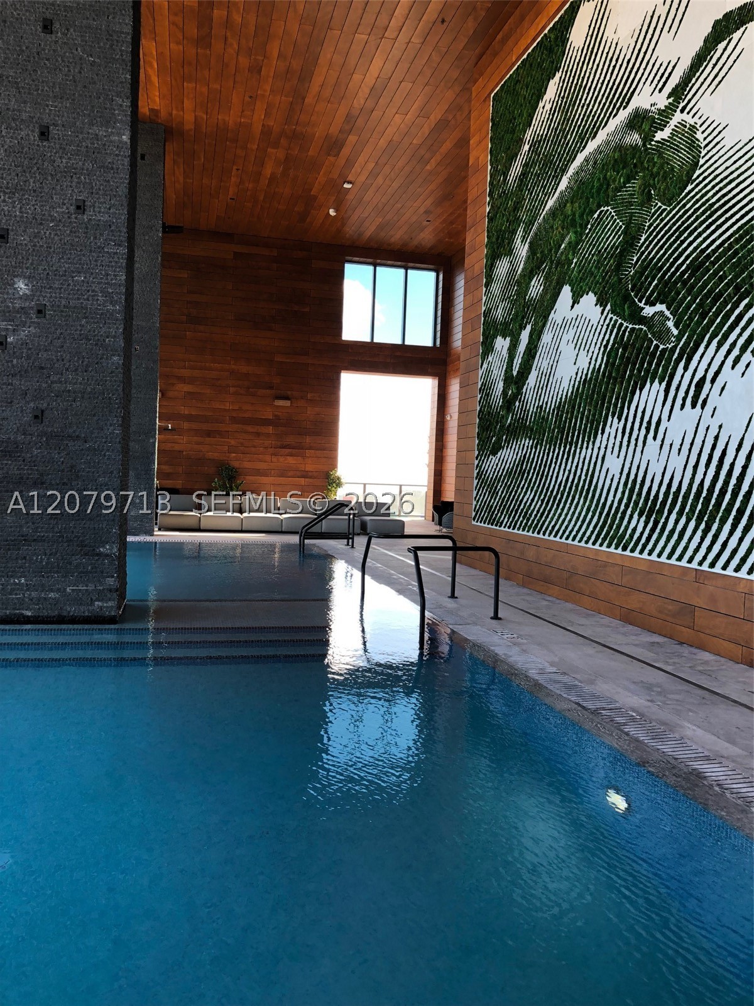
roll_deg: -2.0
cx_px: 377
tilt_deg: -2.2
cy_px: 503
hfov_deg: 48.2
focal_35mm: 29
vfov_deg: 61.7
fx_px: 842
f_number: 1.8
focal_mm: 3.99
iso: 25
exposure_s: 1/120
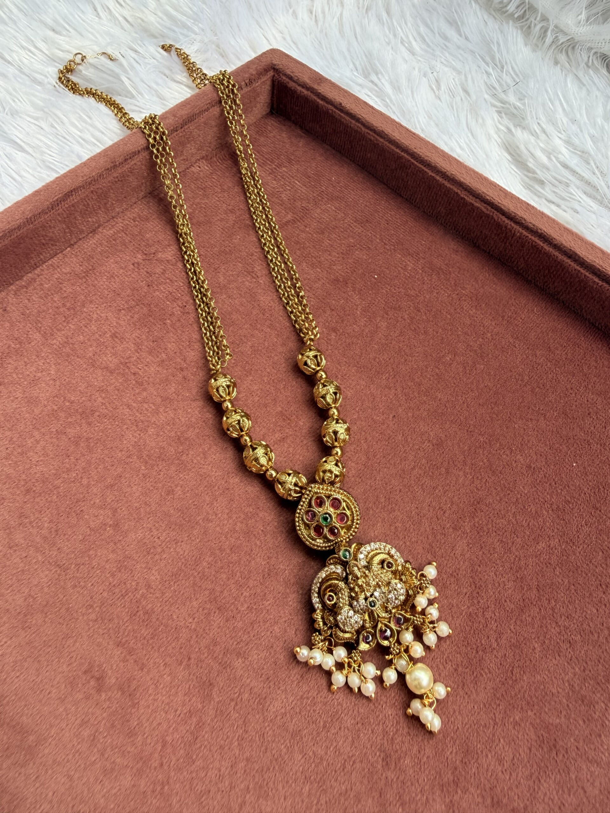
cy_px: 406
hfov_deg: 56.8
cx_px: 305
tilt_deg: -62.0
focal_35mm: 24
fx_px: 564
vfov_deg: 71.6
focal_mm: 2.22
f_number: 2.2
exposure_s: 1/121
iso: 80
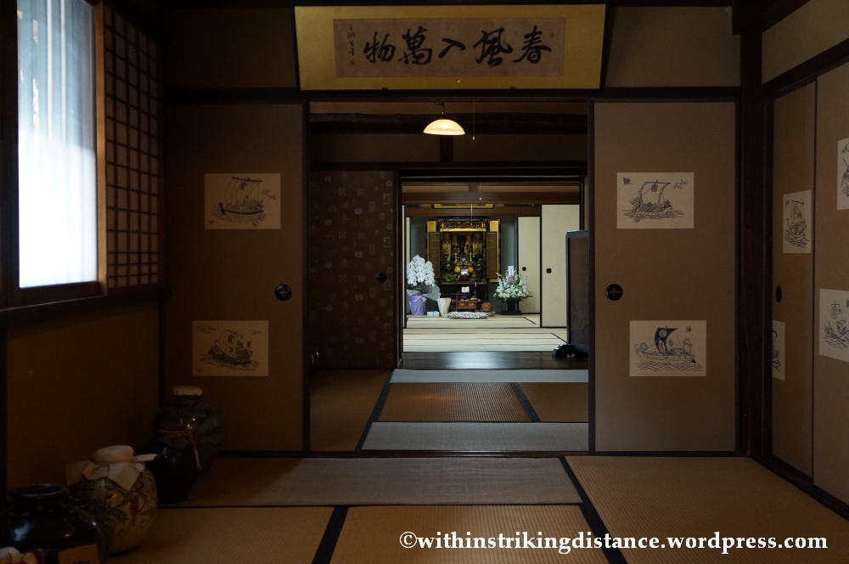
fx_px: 989
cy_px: 282
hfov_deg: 46.5
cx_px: 424
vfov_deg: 31.8
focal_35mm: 42
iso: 1600
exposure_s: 1/60
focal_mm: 28
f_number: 4
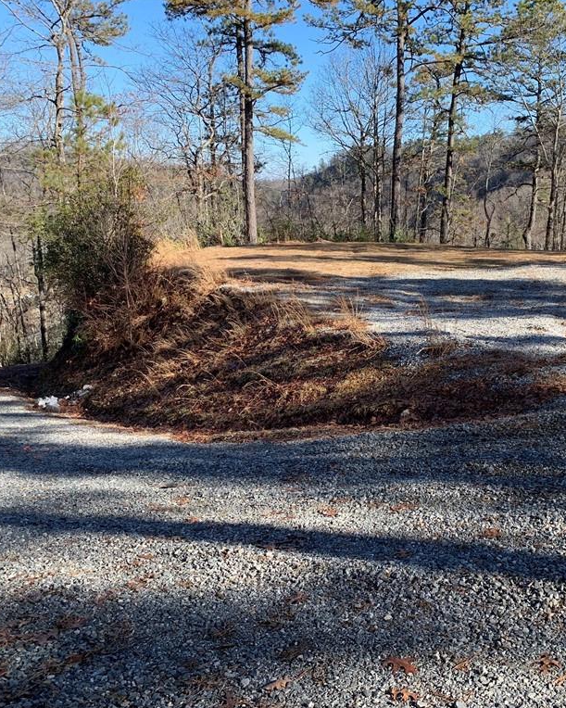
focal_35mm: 34
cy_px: 354
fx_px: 712
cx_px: 405
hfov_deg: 42.4
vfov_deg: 52.9
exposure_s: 1/616
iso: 25
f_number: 1.8
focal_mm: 4.25
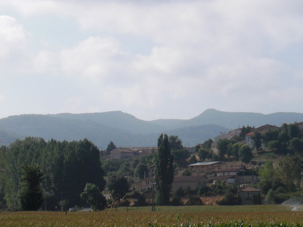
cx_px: 314
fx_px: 1016
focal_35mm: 116
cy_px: 144
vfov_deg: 12.8
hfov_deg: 16.6
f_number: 6.4
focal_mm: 8.44
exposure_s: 1/500
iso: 64
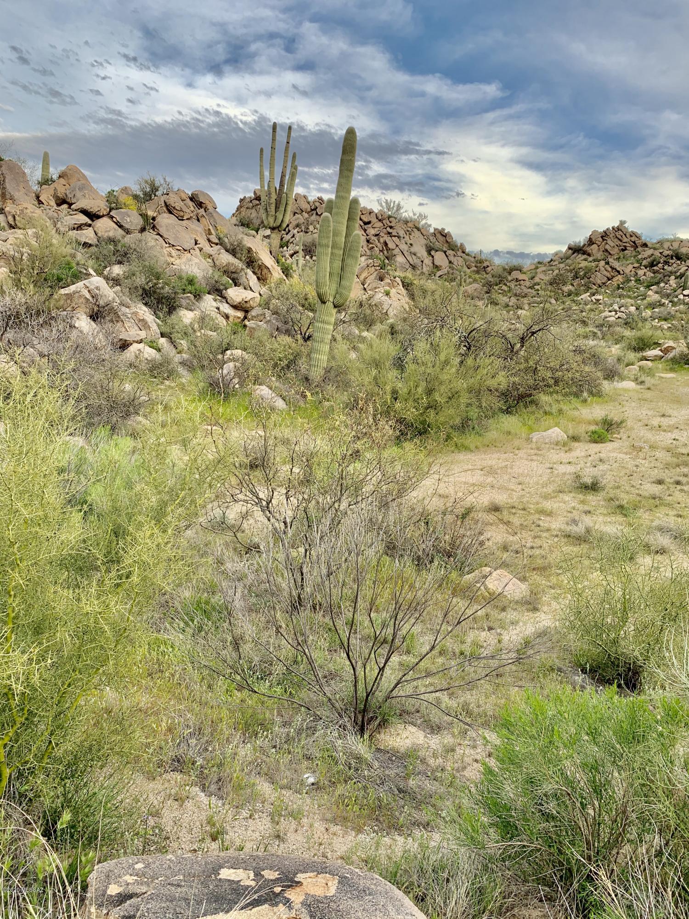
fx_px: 690
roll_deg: -4.2
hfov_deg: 53.1
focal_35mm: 26
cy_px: 460
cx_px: 344
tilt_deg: -9.0
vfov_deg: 67.3
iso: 25
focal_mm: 4.25
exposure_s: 1/407
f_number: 1.8
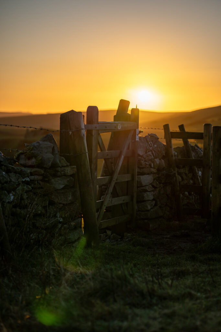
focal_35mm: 85
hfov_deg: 16.1
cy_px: 166
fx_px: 782
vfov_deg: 23.9
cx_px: 110
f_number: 2.8
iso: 100
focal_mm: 85
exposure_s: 1/2000
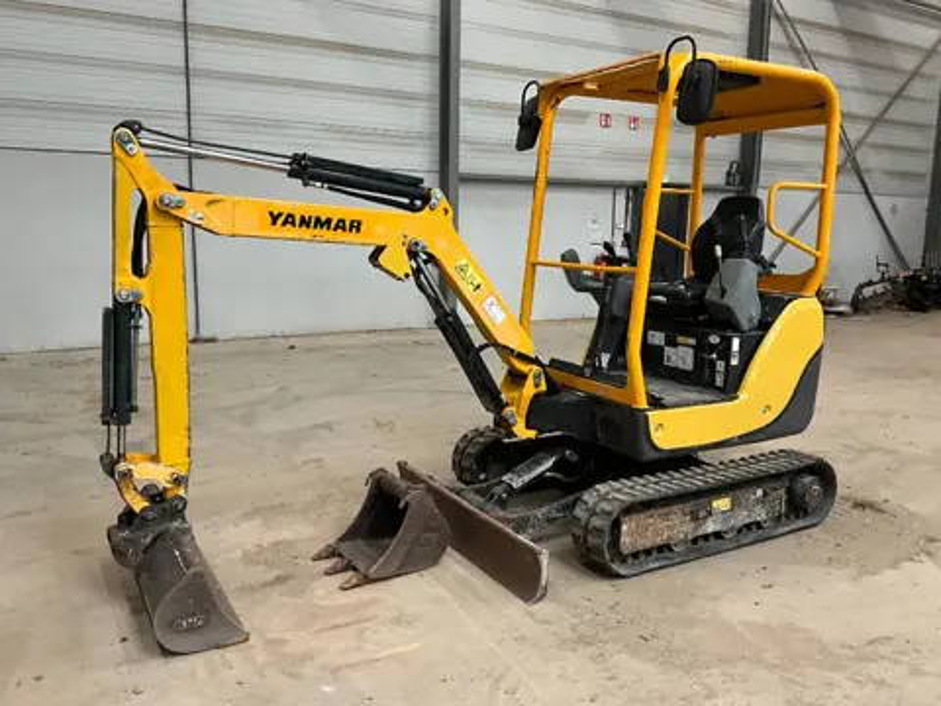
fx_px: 788
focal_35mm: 29
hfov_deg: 61.7
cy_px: 353
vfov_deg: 48.2
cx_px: 470
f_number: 1.8
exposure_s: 1/60
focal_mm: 3
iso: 125
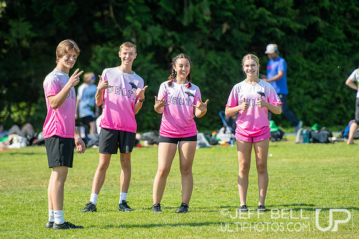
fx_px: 2992
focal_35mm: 300
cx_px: 180
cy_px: 120
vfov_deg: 4.6
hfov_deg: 6.9
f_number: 3.2
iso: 220
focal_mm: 200
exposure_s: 1/2000
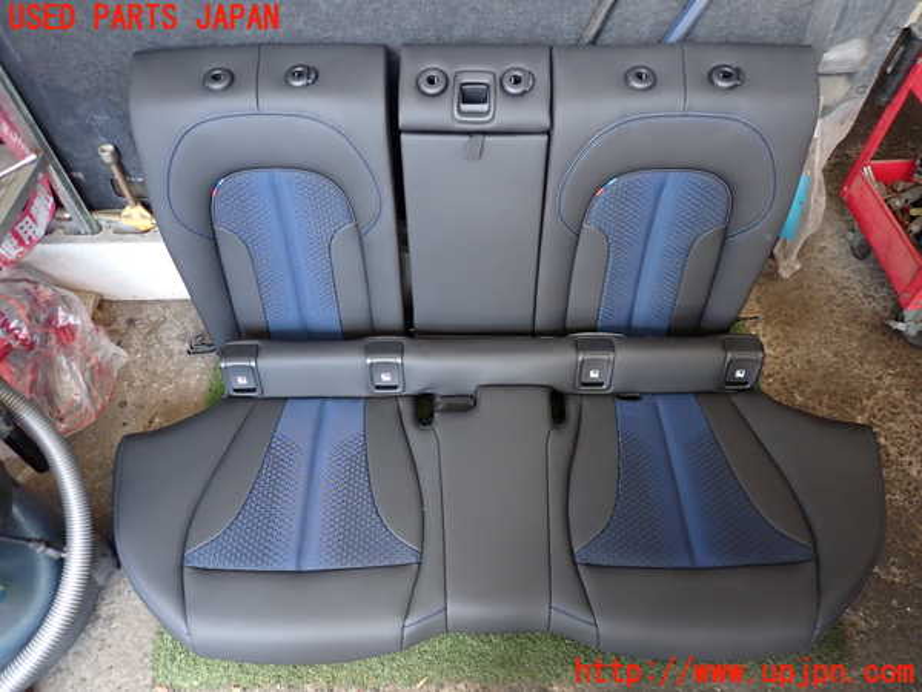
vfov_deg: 54.9
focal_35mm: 25
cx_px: 461
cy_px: 346
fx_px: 666
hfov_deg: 69.4
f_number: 2
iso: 200
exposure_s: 1/60
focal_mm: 4.5
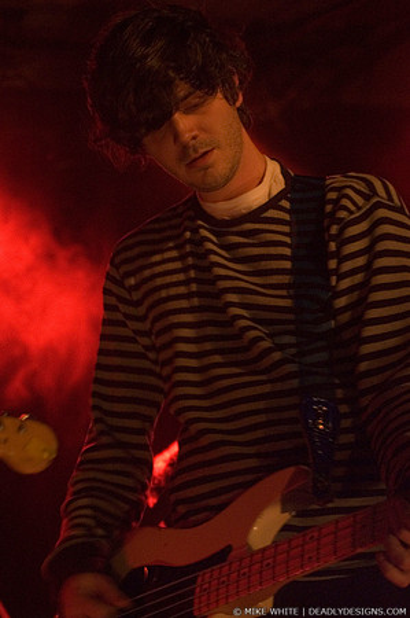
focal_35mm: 105
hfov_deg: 13.0
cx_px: 205
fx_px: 1798
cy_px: 309
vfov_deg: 19.5
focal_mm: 70
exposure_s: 1/25
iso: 1600
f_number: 2.8
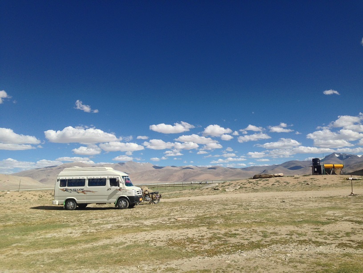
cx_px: 182
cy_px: 136
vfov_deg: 42.9
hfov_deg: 55.4
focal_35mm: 33
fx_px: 346
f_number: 2.4
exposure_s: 1/2710
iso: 50
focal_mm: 4.12
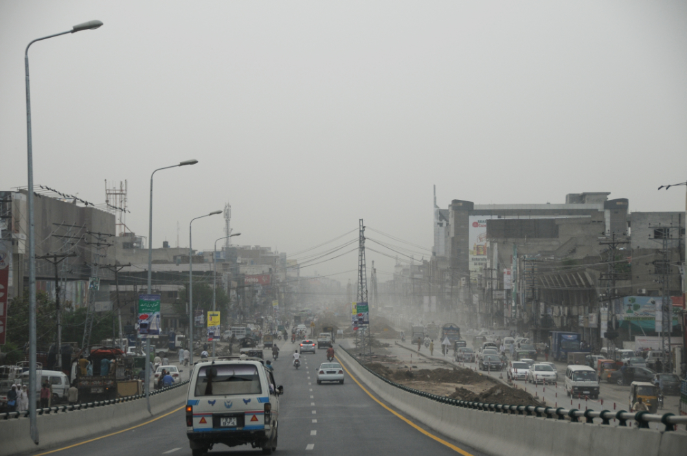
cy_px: 228
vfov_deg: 14.0
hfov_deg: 20.9
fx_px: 1858
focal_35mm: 98
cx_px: 344
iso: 250
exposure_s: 1/320
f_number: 5
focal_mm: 65
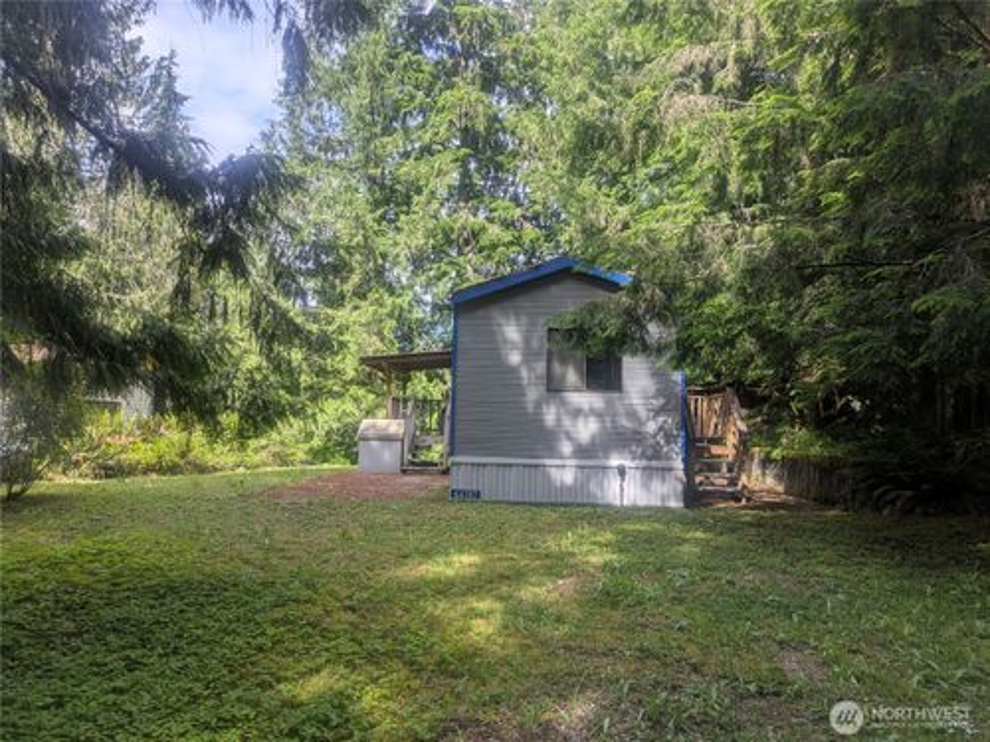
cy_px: 371
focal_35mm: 25
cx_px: 495
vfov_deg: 54.9
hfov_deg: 69.4
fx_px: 715
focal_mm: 5.43
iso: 53
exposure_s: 1/948
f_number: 1.89
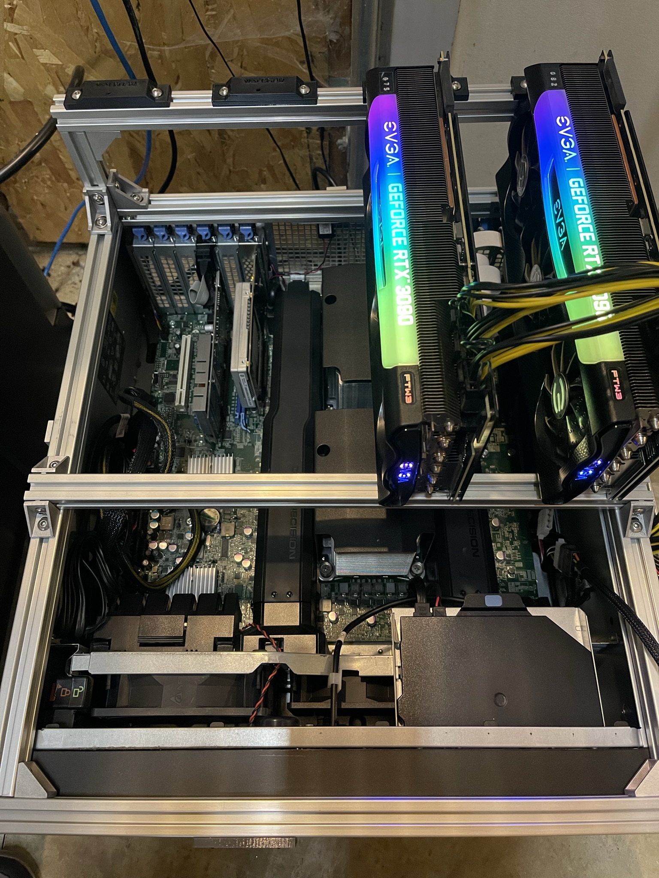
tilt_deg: -64.3
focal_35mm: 26
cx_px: 330
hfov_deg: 53.1
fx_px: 660
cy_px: 439
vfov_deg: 67.3
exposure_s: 1/39
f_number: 1.6
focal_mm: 5.1
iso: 640
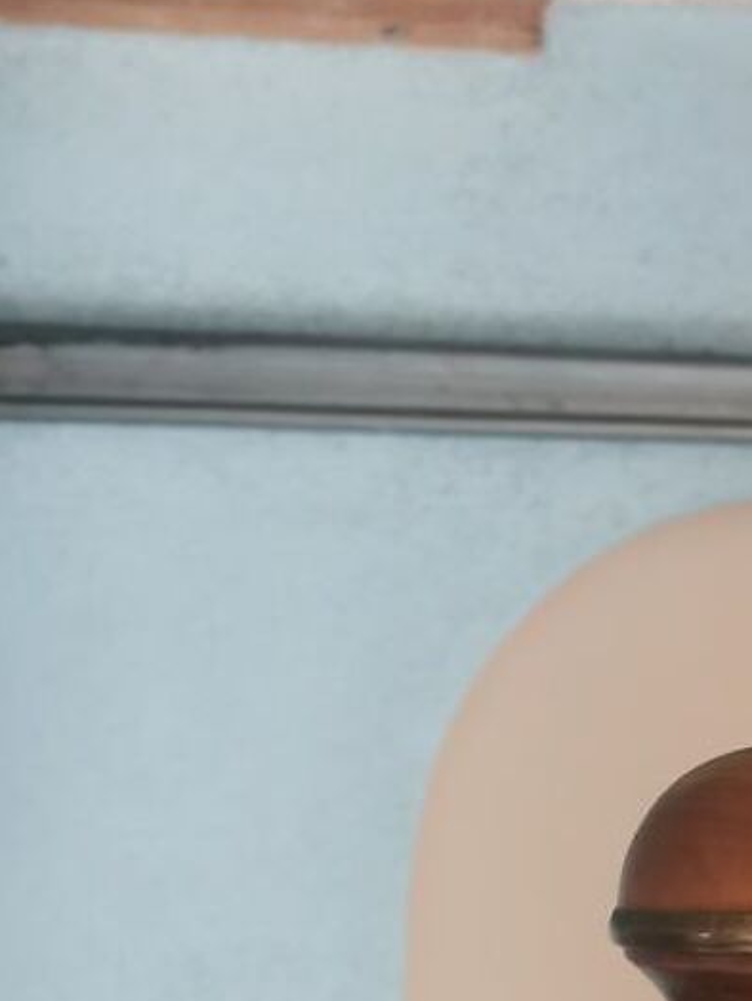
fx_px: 1911
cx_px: 859
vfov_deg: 29.3
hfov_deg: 21.0
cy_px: 422
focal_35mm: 66
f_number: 1.4
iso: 250
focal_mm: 4.66
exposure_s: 1/50
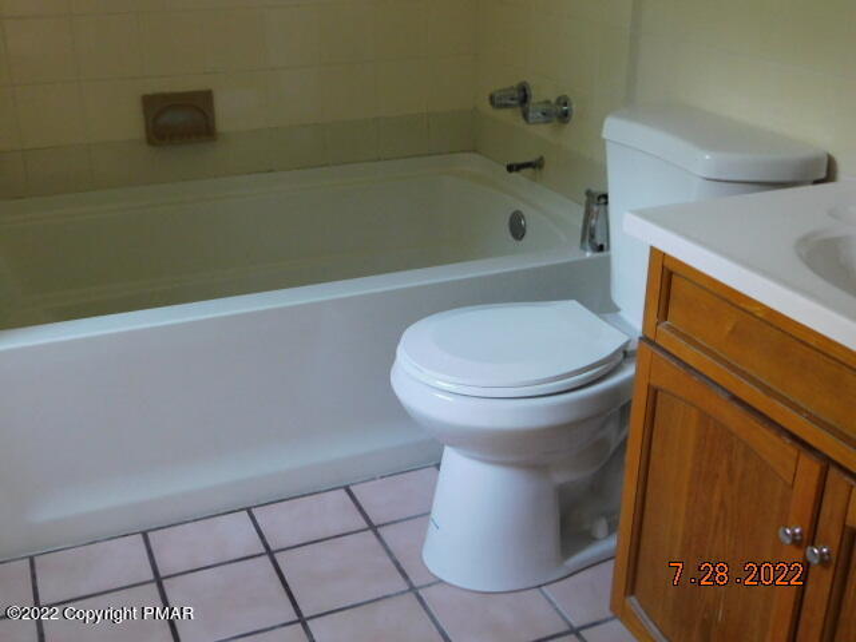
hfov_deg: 46.8
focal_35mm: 40
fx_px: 989
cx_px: 428
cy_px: 321
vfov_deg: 36.0
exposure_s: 1/25
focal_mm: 7.1
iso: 400
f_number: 3.6
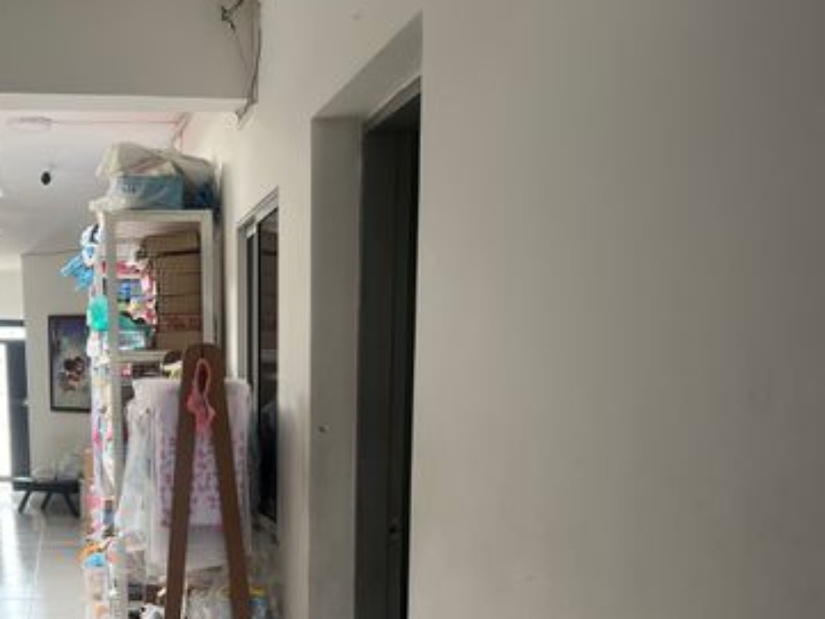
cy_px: 555
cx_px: 198
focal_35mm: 48
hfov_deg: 38.5
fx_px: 1144
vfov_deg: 29.1
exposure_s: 1/121
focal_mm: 5.7
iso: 80
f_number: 1.5
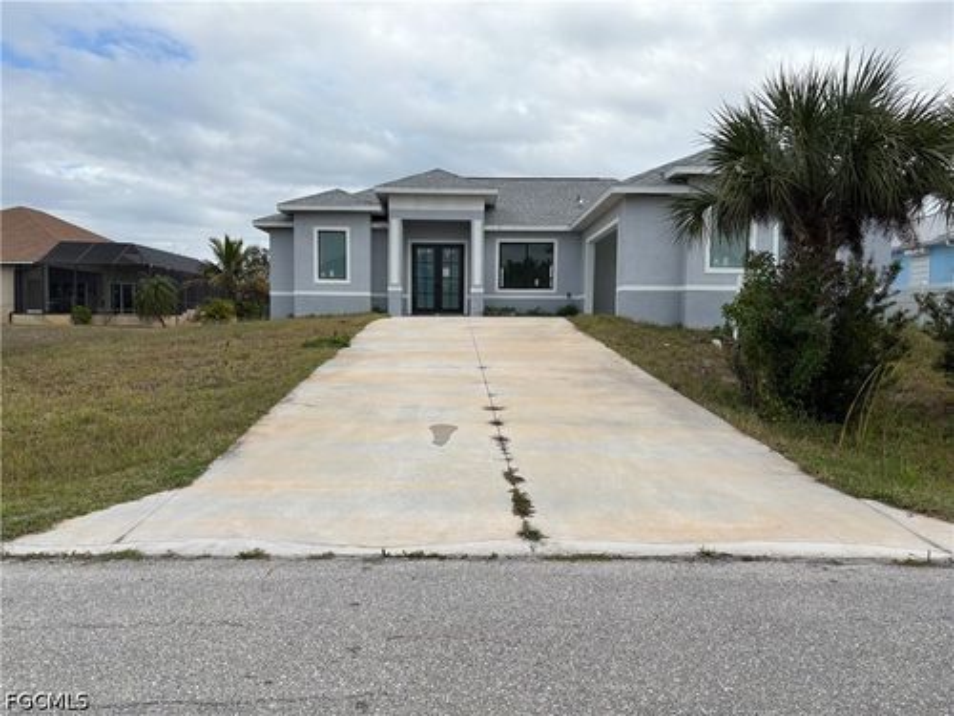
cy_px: 358
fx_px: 717
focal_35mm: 26
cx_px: 477
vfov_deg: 53.1
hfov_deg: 67.3
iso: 50
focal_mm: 5.96
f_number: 1.6
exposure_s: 1/4082
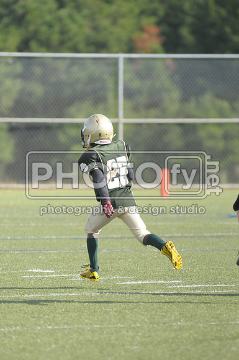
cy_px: 180
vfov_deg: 4.6
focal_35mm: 450
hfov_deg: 3.0
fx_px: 4494
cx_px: 120
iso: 1600
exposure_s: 1/5000
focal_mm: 300
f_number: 4
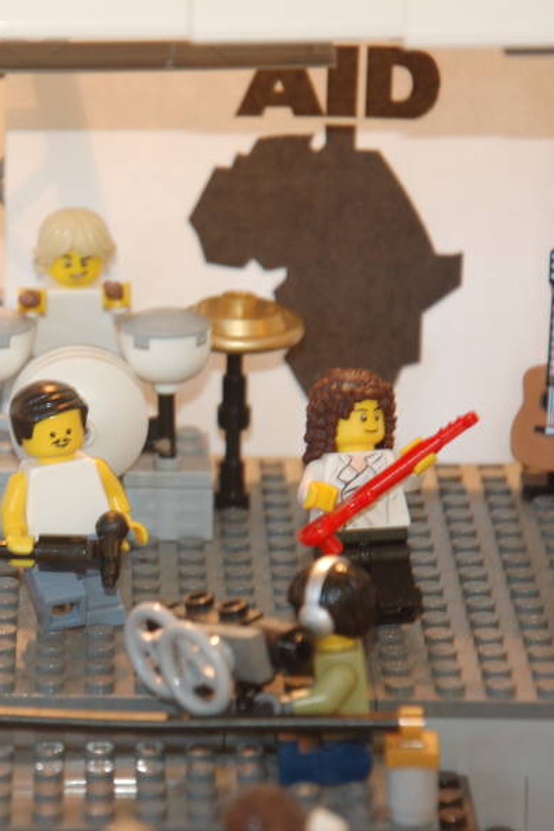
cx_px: 75
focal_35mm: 238
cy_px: 416
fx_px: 5491
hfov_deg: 5.8
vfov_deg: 8.7
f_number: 5.6
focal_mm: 105
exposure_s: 1/5
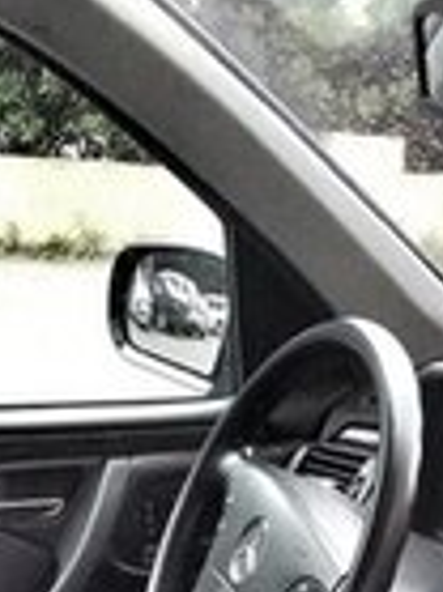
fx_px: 1897
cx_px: 213
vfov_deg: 16.1
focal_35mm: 111
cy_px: 903
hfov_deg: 13.3
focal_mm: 3.3
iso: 100
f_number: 2.2
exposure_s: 1/60
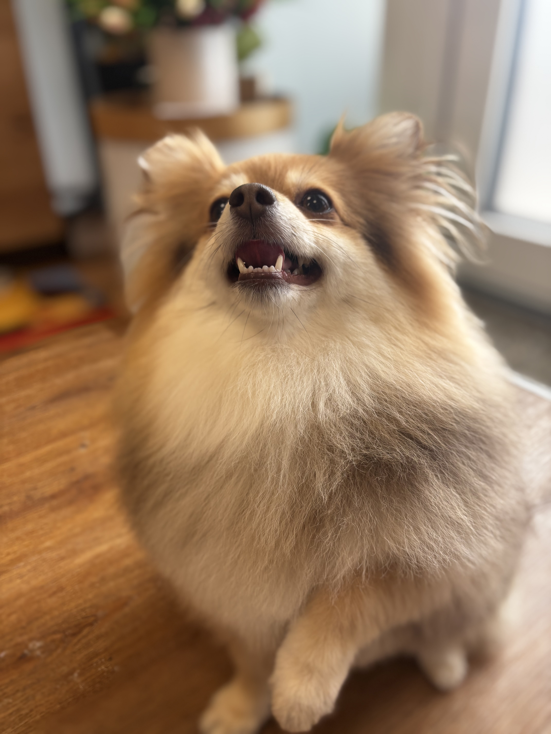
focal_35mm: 26
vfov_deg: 67.3
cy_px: 367
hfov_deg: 53.1
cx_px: 276
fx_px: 552
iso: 40
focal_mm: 5.96
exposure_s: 1/121
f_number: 1.6
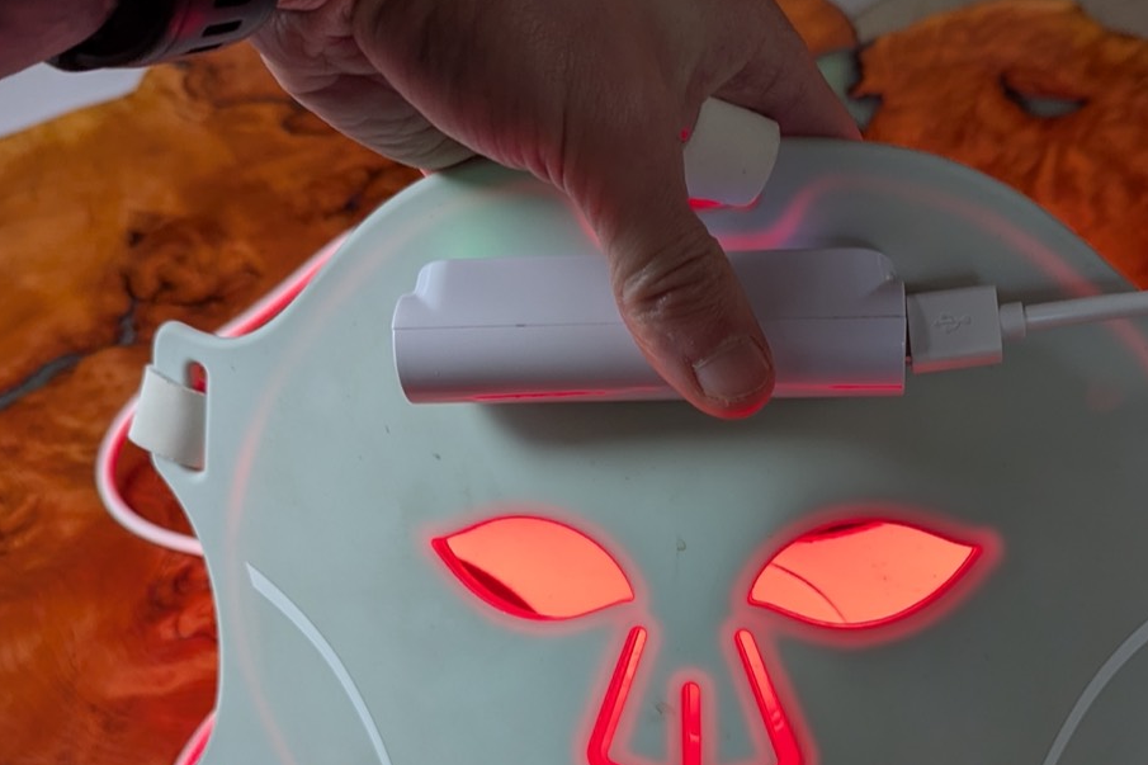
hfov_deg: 44.0
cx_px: 737
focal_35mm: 44
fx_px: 1403
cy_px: 636
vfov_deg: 29.6
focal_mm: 6.81
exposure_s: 1/92.1
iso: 44
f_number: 1.85
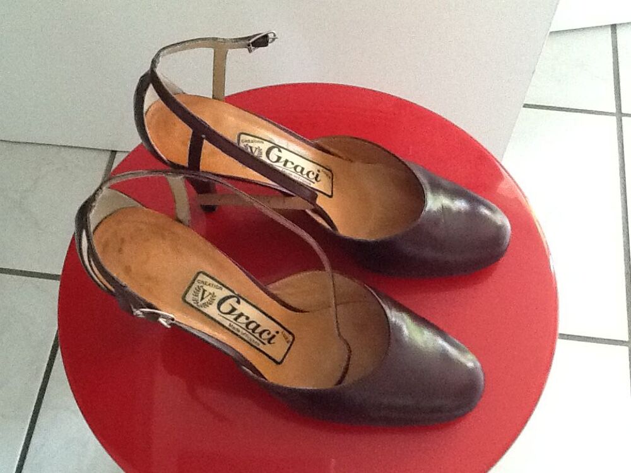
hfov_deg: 42.9
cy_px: 236
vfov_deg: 32.9
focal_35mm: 44
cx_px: 316
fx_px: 802
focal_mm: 2.03
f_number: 2.4
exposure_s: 1/24
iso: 320
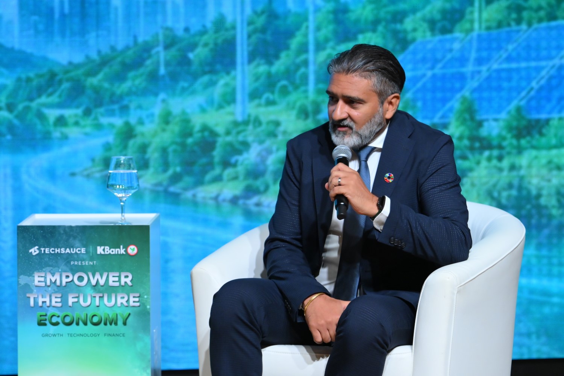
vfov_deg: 4.6
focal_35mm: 300
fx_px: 4700
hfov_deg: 6.9
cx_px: 282
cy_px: 188
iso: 4000
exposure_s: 1/200
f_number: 6
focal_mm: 300
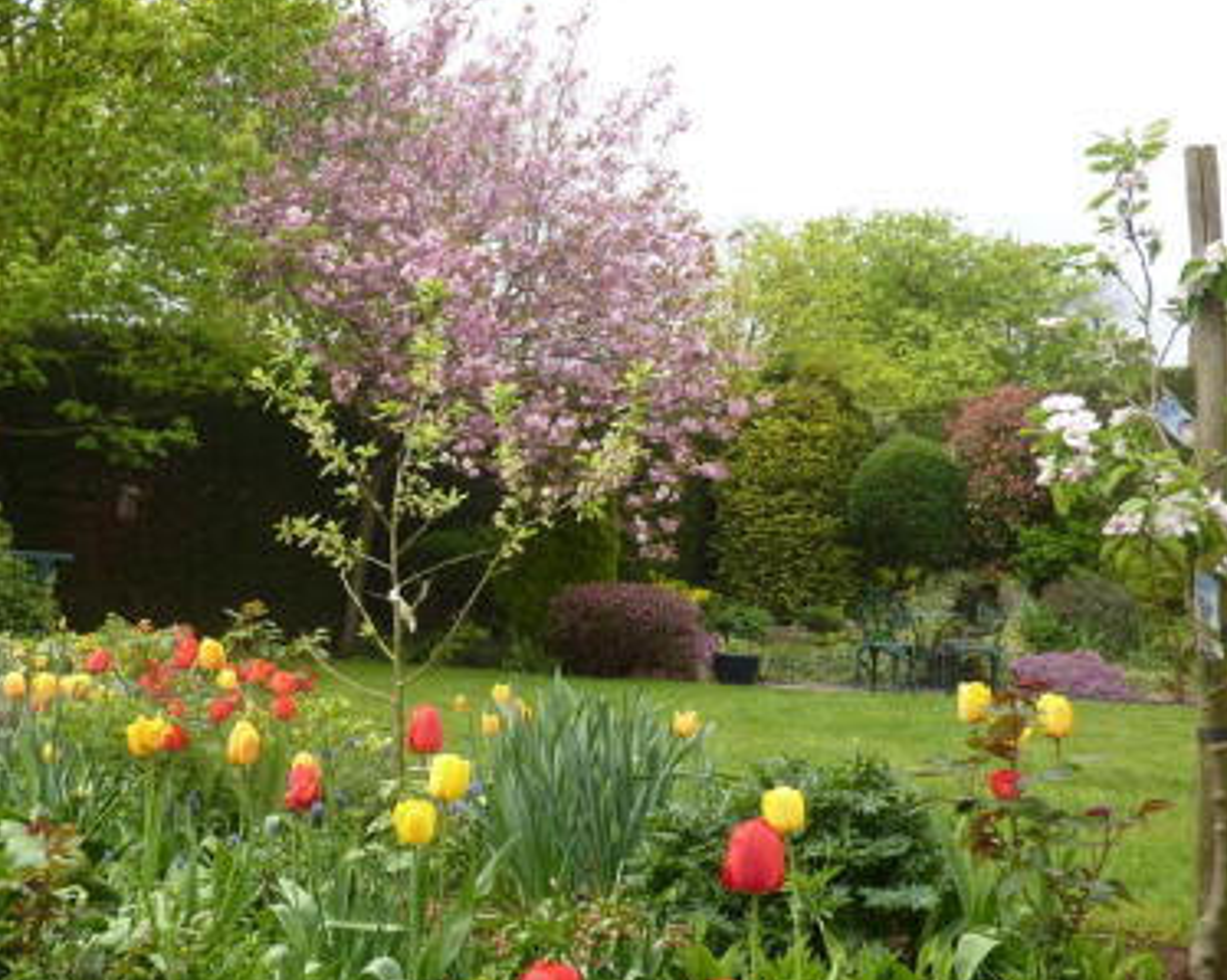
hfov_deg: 47.1
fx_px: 1380
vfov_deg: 39.1
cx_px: 402
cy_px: 562
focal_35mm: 38
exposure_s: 1/200
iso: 100
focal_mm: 4.1
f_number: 4
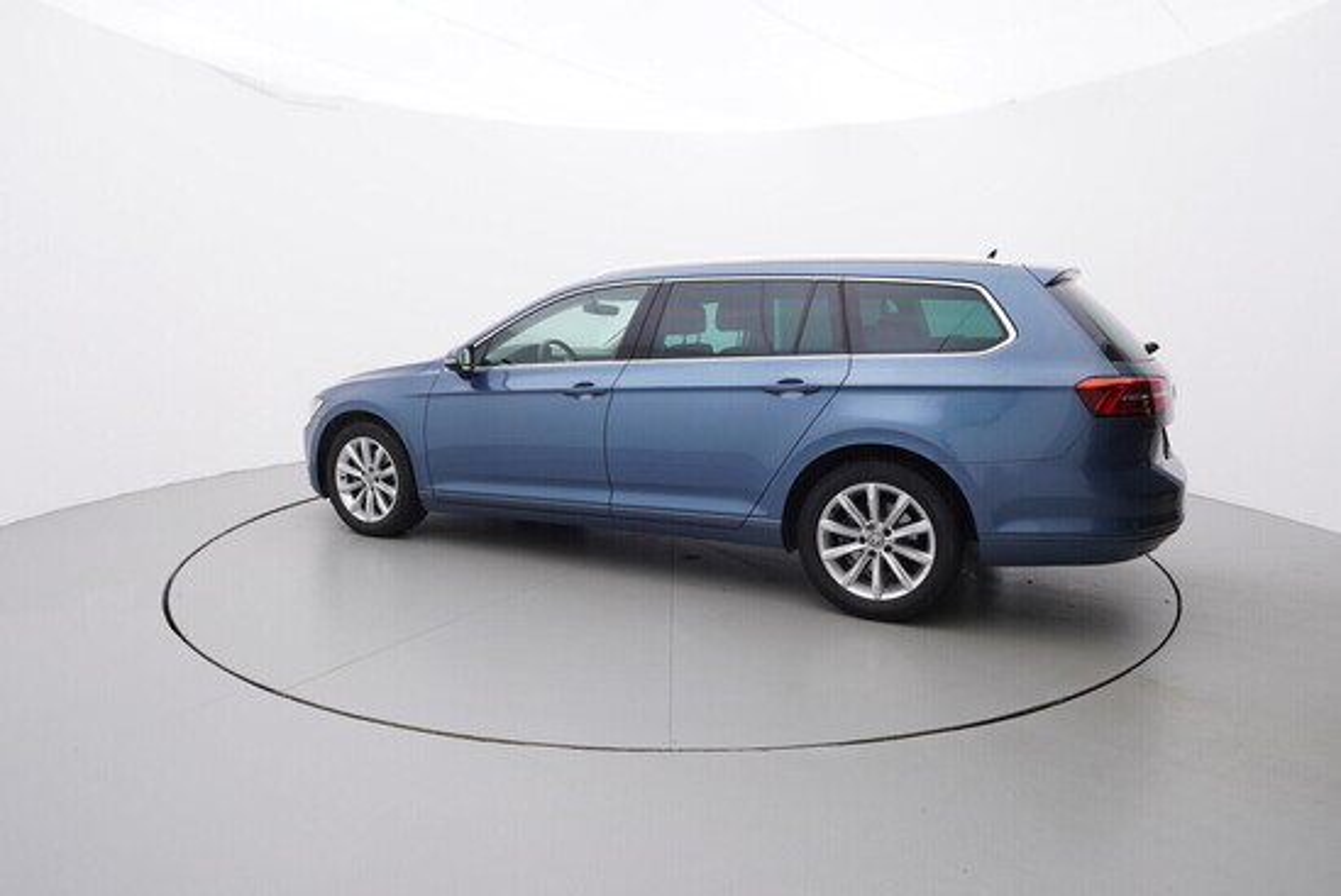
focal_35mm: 22
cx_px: 670
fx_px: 839
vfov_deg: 56.2
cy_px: 448
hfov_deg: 77.3
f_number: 5
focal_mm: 15
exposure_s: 1/80
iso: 200
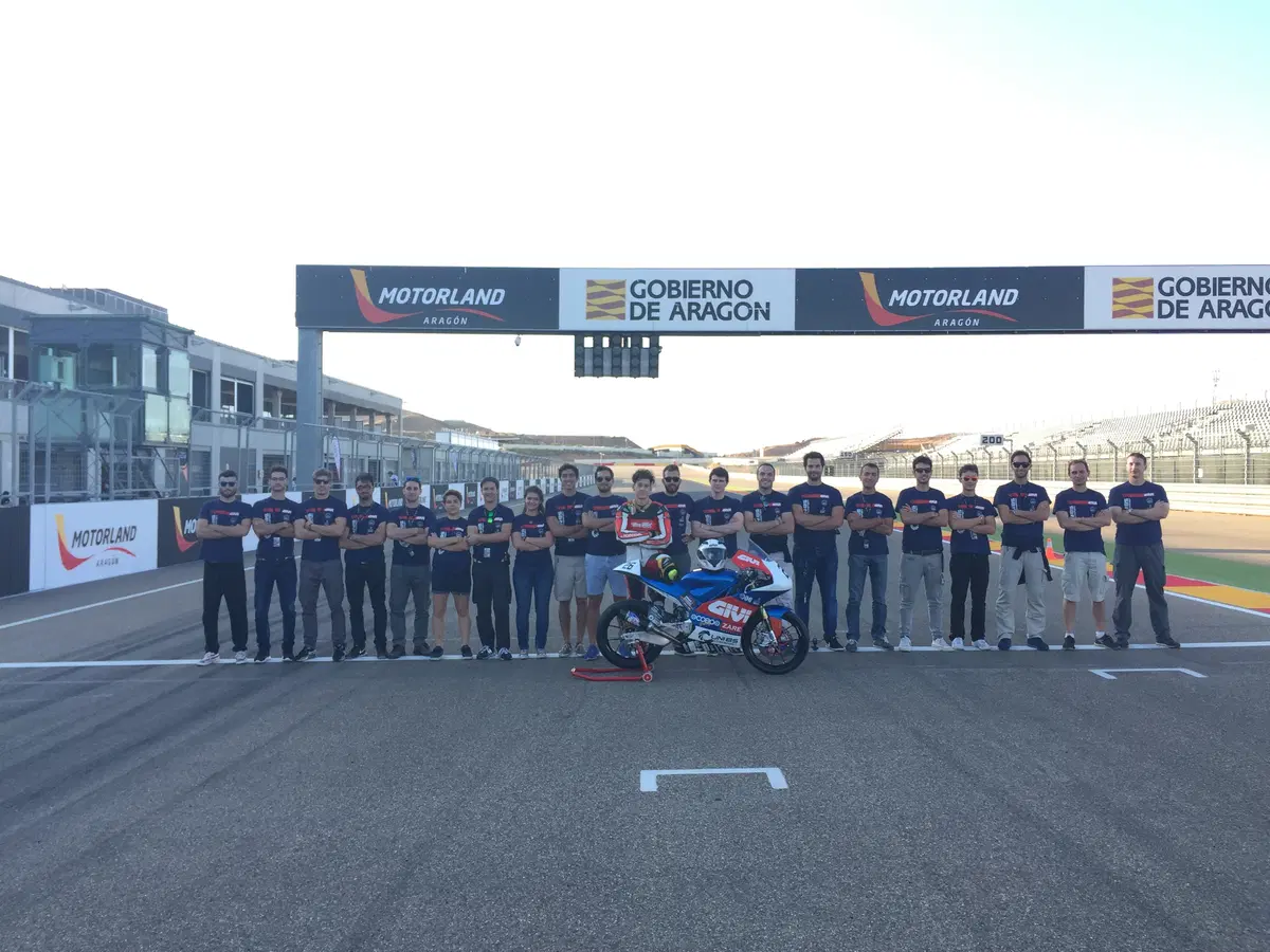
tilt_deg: -0.6
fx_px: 1064
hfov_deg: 61.7
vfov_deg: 48.2
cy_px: 476
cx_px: 635
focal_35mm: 29
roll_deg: -0.7
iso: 32
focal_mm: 4.15
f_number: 2.2
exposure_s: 1/255
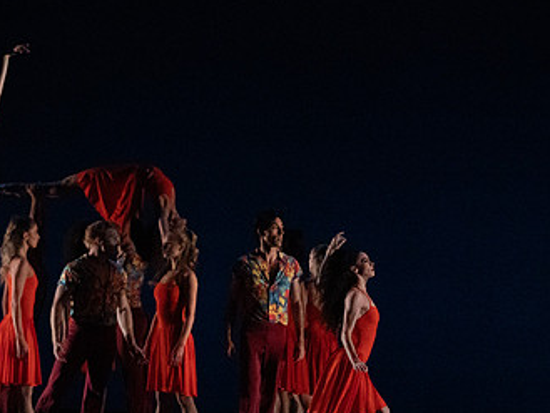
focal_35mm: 234
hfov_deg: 8.5
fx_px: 3719
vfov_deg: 6.3
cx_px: 182
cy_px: 317
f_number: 5.6
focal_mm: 138
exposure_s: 1/400
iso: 25600
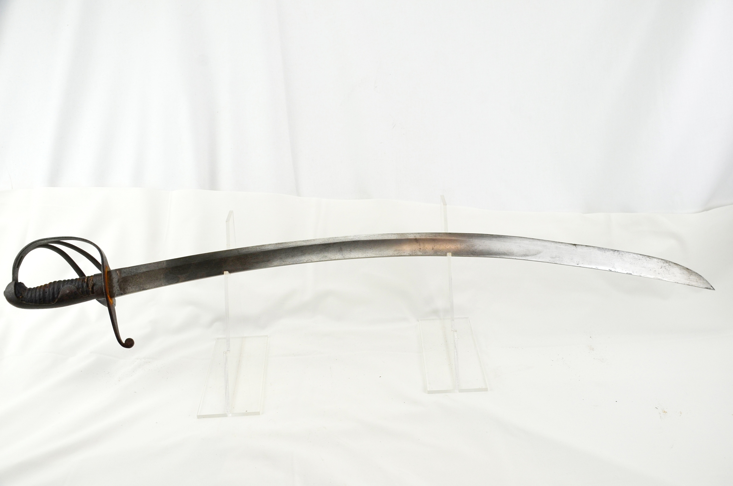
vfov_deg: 39.8
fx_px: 671
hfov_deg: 57.3
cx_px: 366
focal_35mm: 33
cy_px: 243
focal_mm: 22
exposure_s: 1/125
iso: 200
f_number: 5.6
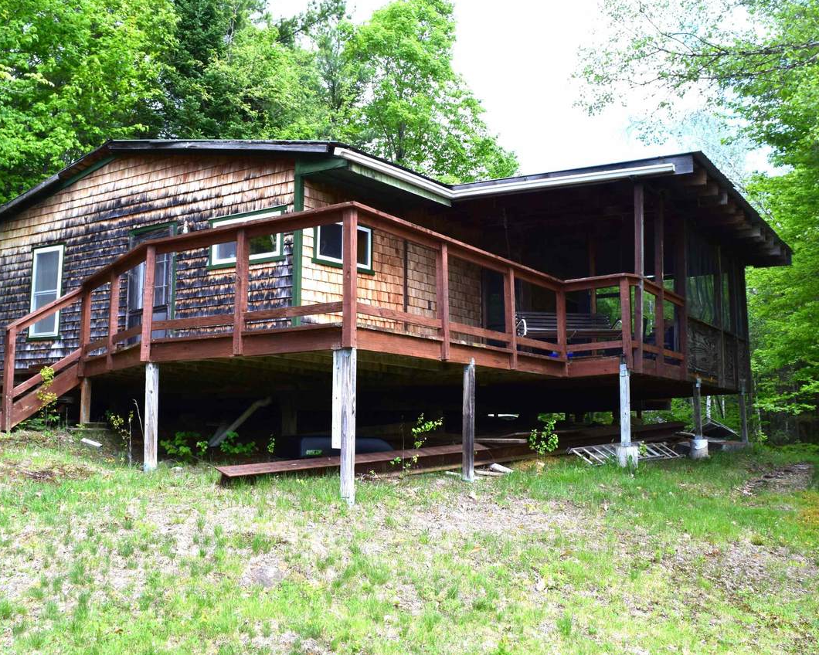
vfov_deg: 43.4
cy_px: 327
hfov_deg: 52.8
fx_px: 824
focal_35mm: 34
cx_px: 375
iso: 400
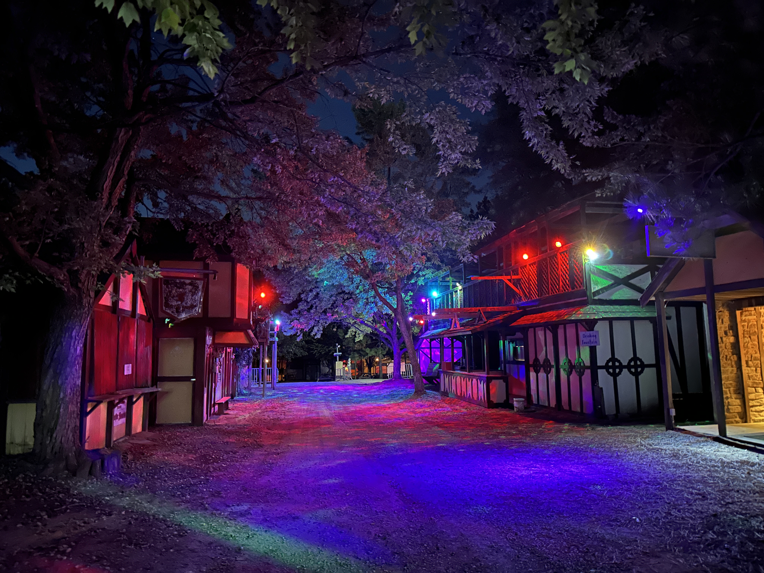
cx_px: 382
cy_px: 286
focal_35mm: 24
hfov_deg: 71.6
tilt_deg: +7.4
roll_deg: +1.0
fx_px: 530
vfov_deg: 56.8
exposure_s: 1/5
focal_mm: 6.86
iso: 3200
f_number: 1.78
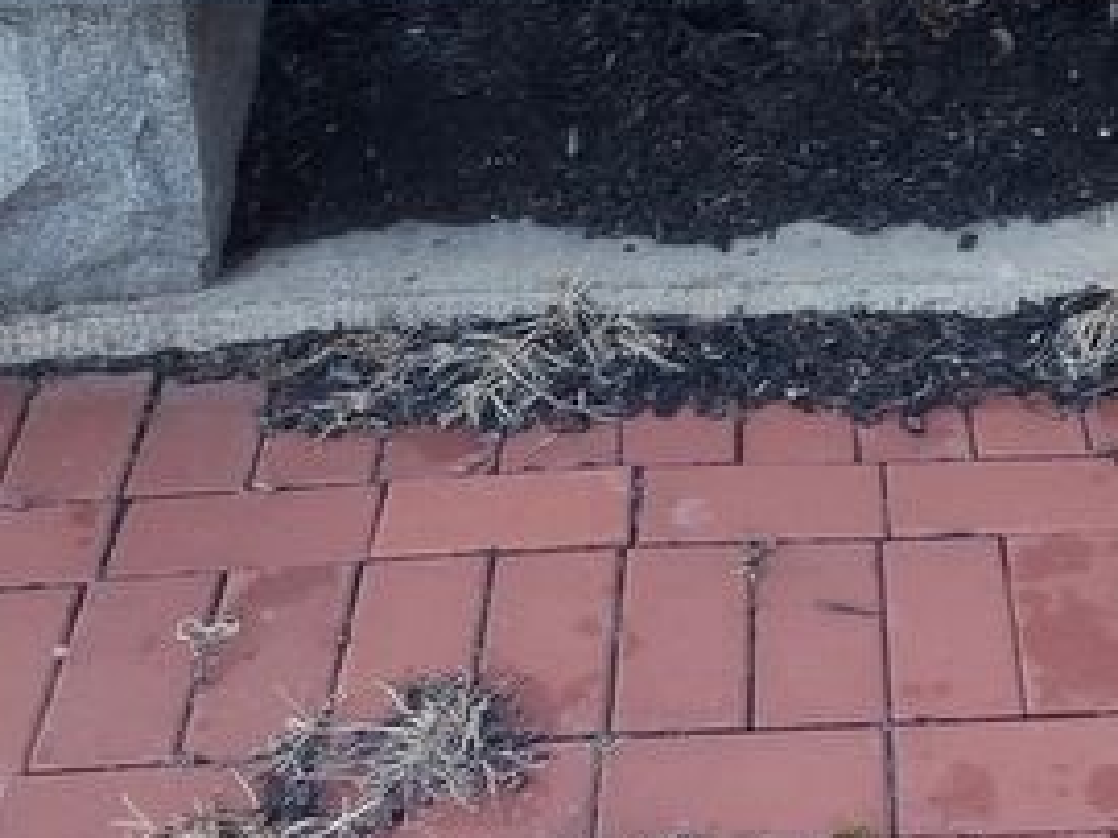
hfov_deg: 27.6
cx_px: 986
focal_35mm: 68
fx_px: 2195
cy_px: -211
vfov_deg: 20.0
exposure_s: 1/120
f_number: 1.8
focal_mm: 5.56
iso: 191
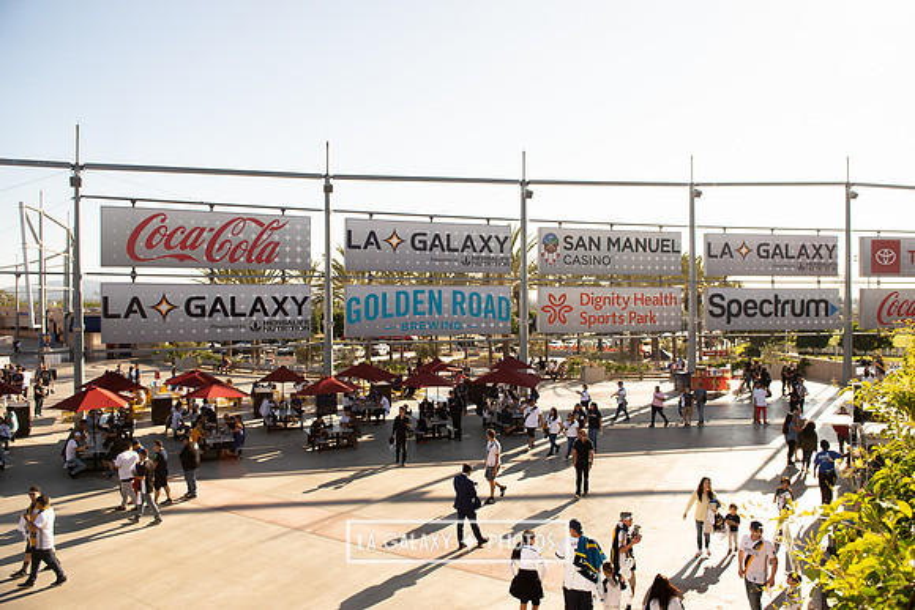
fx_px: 610
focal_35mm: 24
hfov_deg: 73.7
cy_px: 305
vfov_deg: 53.2
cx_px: 458
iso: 200
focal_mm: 24
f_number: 5.6
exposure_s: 1/1000
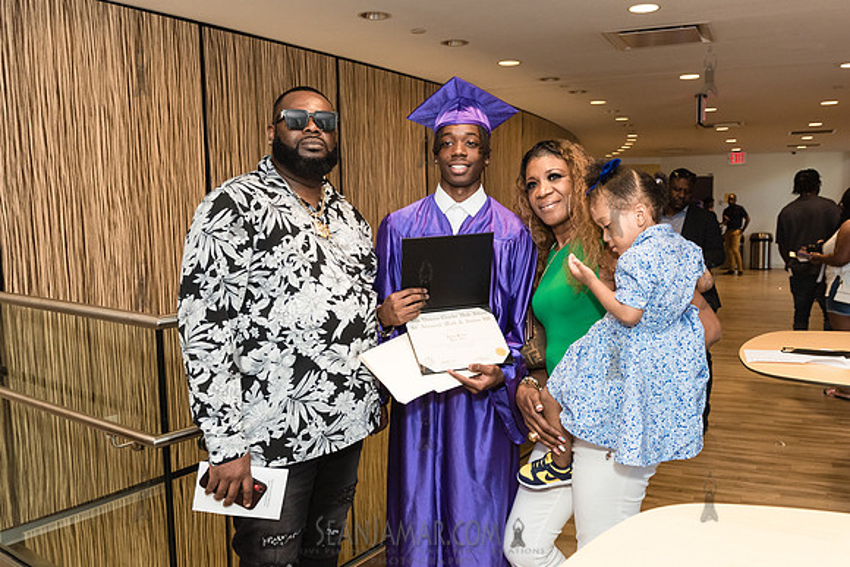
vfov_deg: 41.8
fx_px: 743
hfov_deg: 59.4
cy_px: 284
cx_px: 464
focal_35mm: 31
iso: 2000
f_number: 5
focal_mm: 24
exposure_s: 1/200
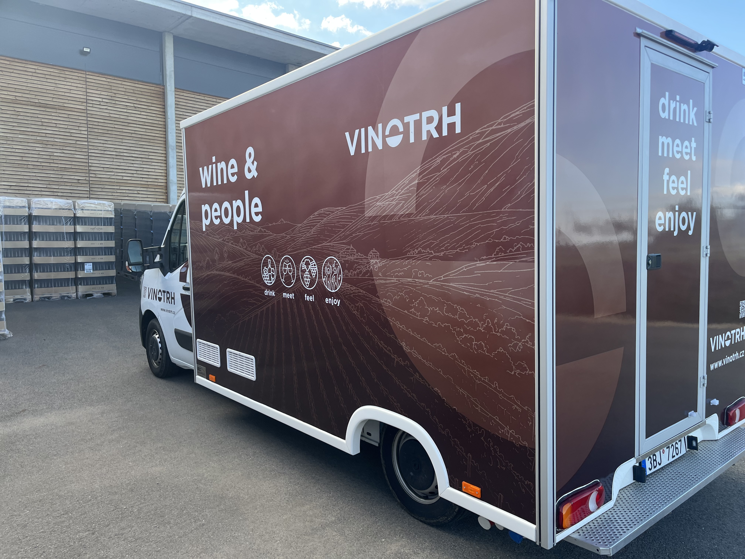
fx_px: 560
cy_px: 280
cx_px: 372
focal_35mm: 26
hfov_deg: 67.3
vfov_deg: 53.1
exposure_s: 1/454
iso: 50
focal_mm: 5.1
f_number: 1.6
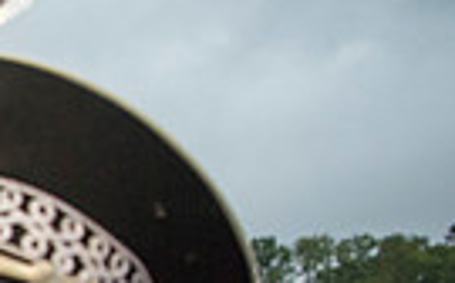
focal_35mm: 105
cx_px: -519
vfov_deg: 11.5
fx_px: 1300
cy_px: 521
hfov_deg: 15.1
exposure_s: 1/800
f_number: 3.2
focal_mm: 24
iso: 2000
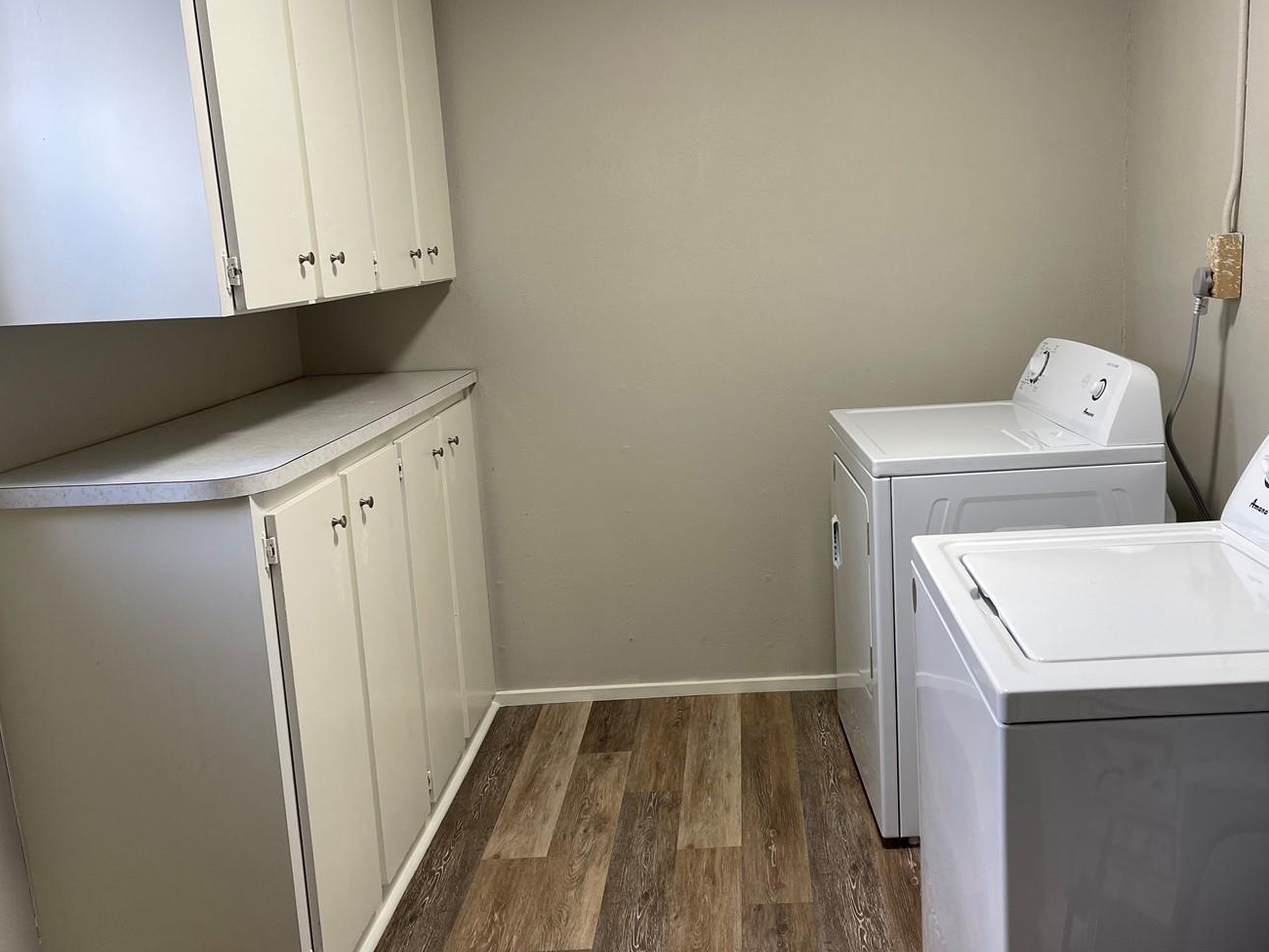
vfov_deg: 44.2
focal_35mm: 32
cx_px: 768
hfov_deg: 56.3
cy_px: 460
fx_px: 1173
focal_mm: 5.1
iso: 64
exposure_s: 1/60
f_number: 1.6
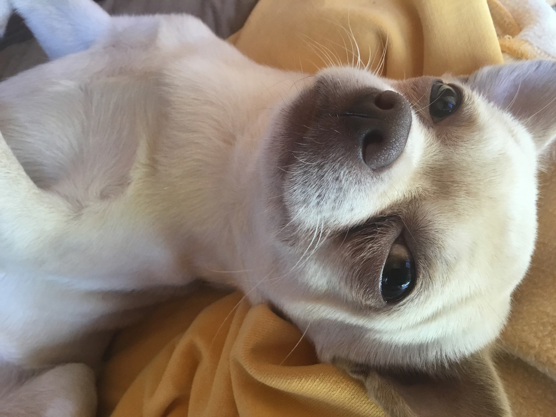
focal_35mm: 31
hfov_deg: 58.4
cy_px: 208
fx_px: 498
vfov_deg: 45.4
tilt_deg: -57.0
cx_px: 278
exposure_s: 1/33
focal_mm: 3.3
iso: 64
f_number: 2.4
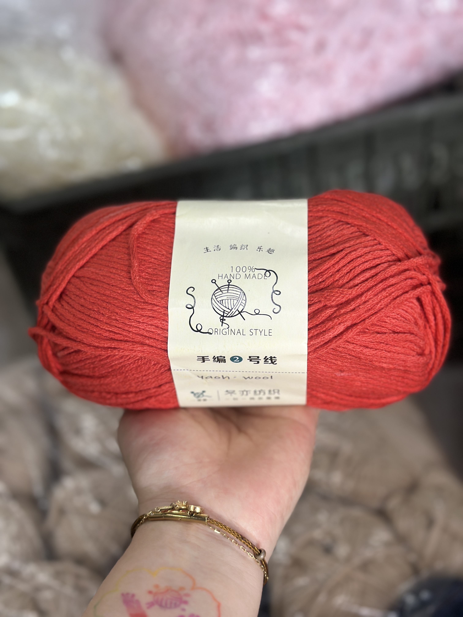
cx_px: 232
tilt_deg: -41.5
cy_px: 308
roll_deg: +8.6
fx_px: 856
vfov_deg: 39.7
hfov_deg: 30.3
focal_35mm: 48
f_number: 1.78
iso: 125
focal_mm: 6.86
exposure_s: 1/81
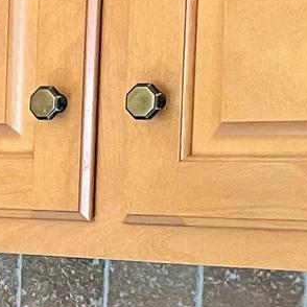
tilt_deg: -4.2
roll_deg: -1.3
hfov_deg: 8.9
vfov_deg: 10.9
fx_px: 1605
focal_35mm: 160
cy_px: 268
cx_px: -616
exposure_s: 1/60
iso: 400
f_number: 1.6
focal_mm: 5.1
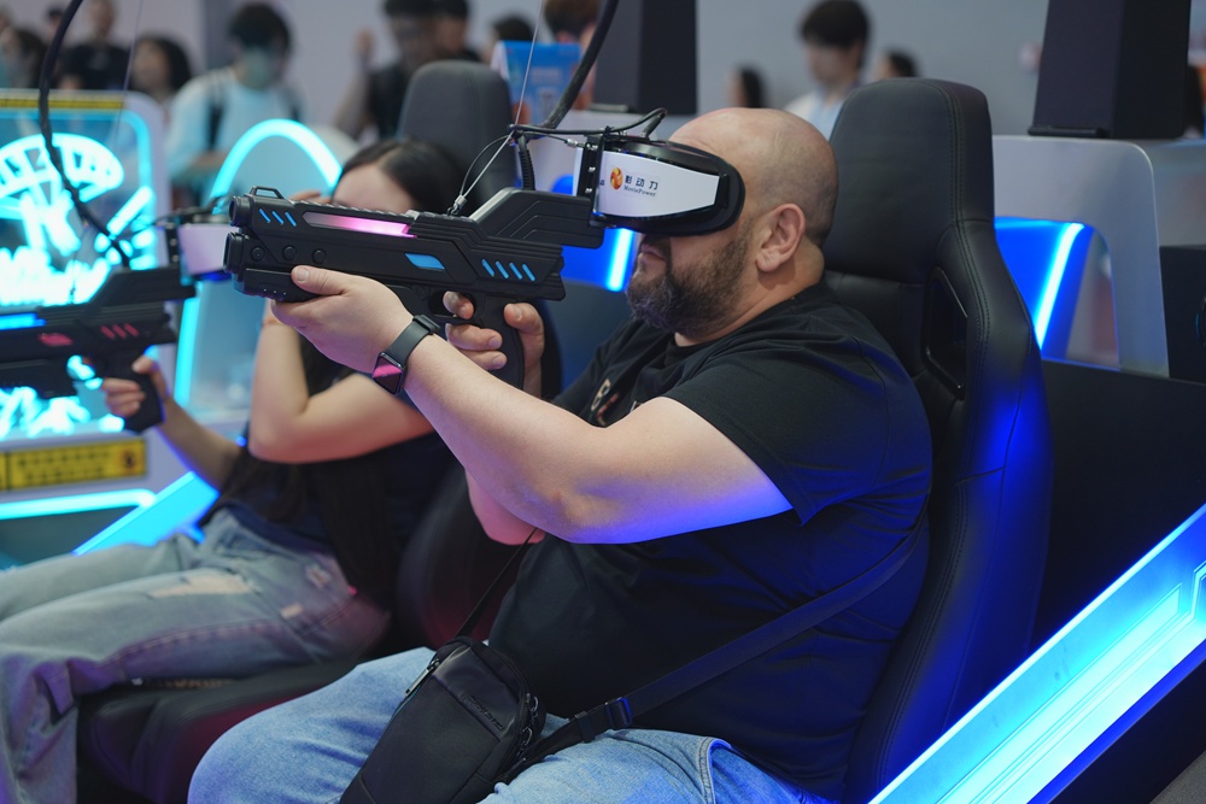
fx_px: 2345
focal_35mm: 70
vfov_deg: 19.5
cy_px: 402
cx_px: 603
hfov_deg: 28.8
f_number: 2.8
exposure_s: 1/200
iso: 200
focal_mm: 70
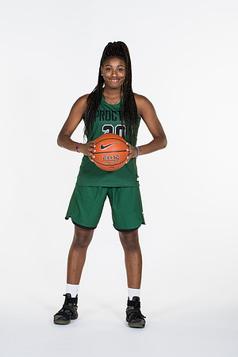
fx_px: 1041
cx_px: 119
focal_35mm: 105
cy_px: 178
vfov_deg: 19.5
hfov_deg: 13.0
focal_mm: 70
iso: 200
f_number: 6.3
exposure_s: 1/160
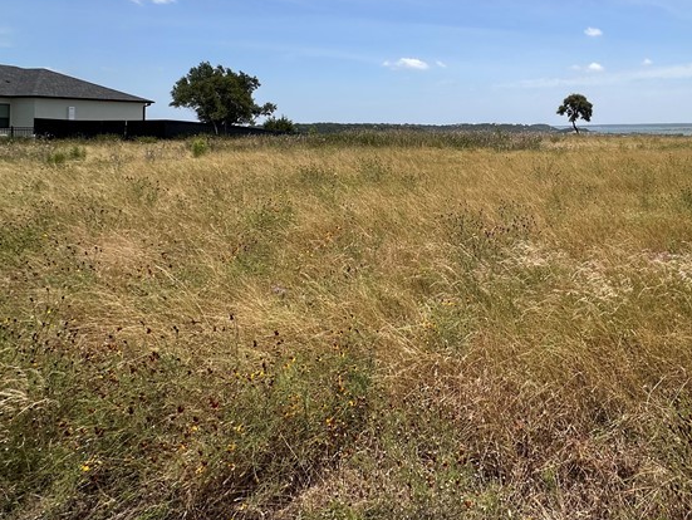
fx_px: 520
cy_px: 107
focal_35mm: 26
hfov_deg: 63.3
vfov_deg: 50.1
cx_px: 520
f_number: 2.2
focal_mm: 2.22
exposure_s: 1/2618
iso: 40
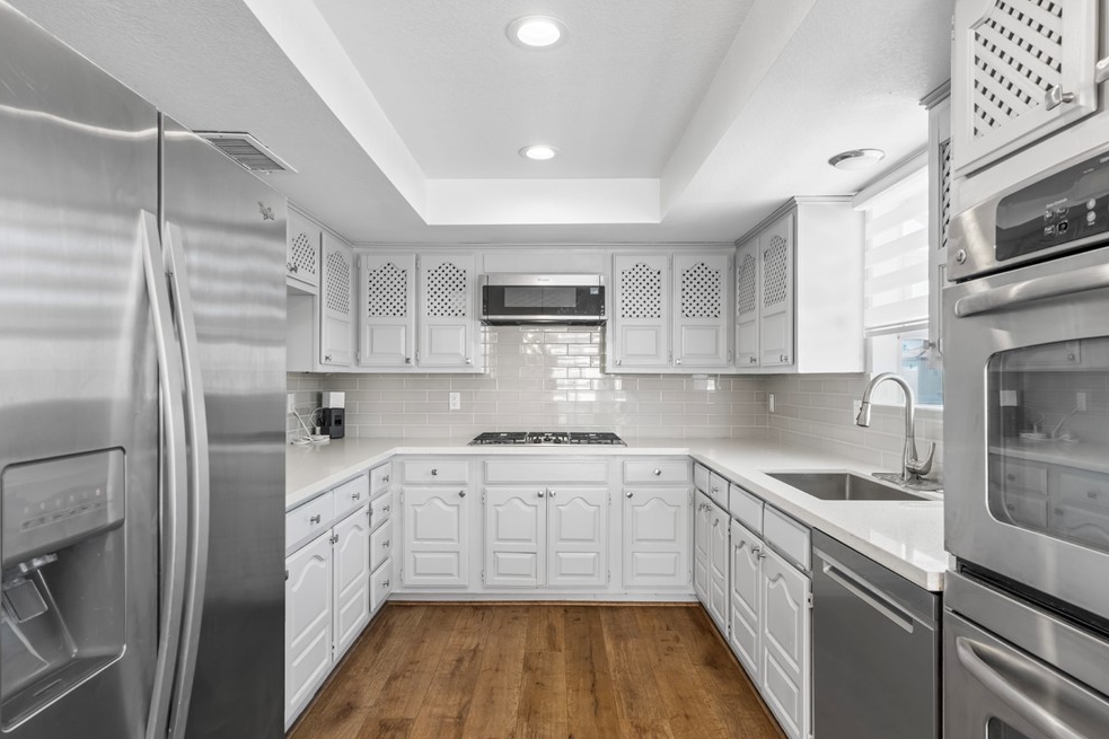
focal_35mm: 21
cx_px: 547
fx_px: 647
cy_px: 385
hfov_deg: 81.2
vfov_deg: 59.5
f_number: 8
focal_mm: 19
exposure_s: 1
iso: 400
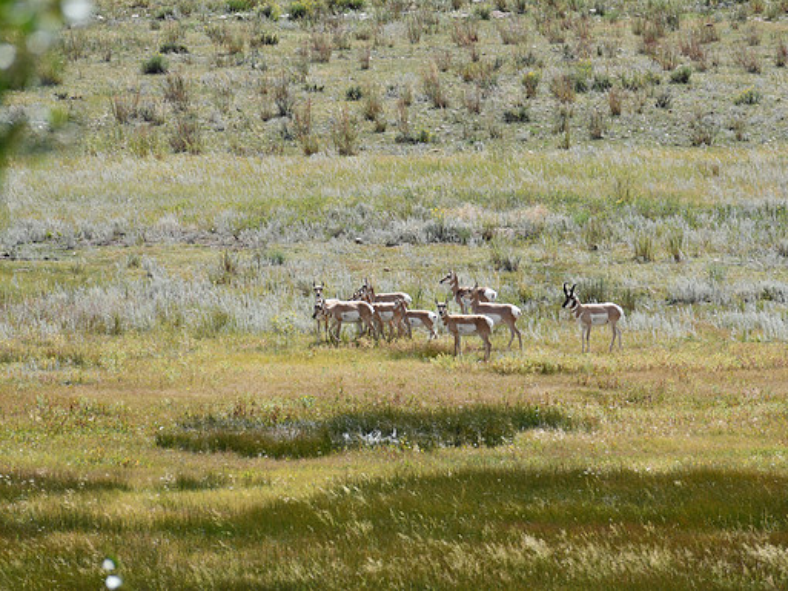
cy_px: 296
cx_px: 435
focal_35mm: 489
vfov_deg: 3.0
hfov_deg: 4.1
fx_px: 11134
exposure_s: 1/500
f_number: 7.1
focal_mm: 300
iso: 200
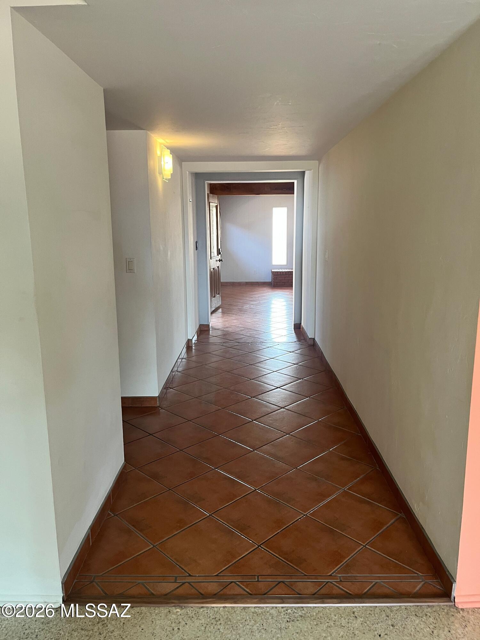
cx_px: 240
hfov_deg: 53.1
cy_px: 320
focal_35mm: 26
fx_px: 481
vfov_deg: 67.3
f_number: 1.6
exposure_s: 1/60
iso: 160
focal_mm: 5.1
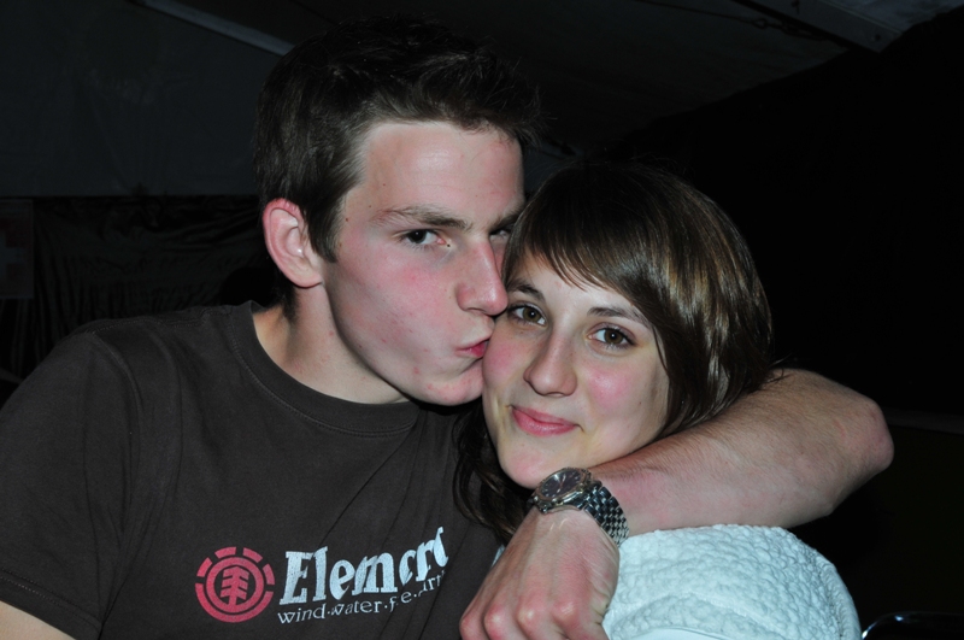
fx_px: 1404
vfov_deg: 25.7
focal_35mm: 52
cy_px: 320
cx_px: 482
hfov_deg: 37.9
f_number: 10
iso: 320
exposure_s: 1/250
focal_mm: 35
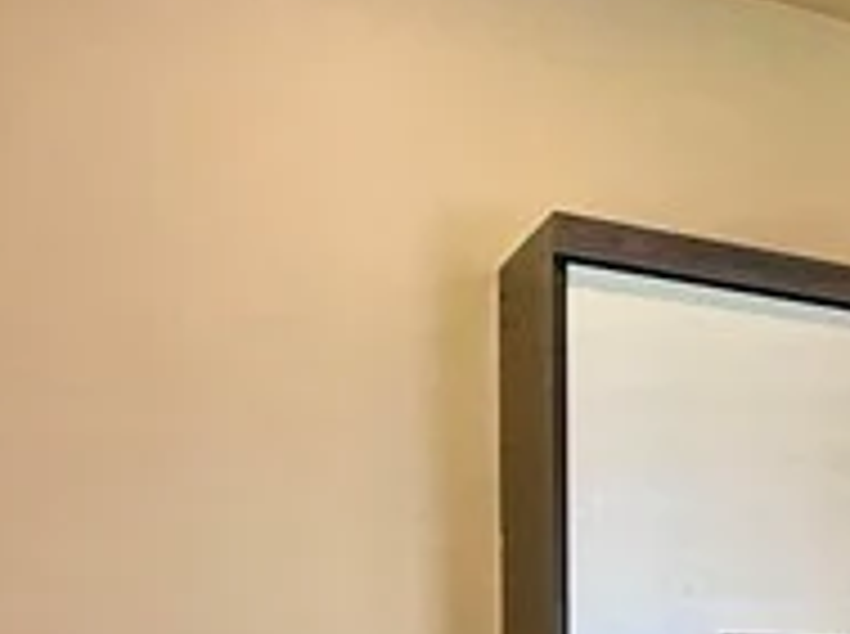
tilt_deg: -0.6
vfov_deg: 18.1
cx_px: 1579
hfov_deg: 18.9
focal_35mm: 76
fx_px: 1863
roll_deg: +0.4
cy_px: 809
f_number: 2.2
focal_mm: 2.22
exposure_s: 1/60
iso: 200
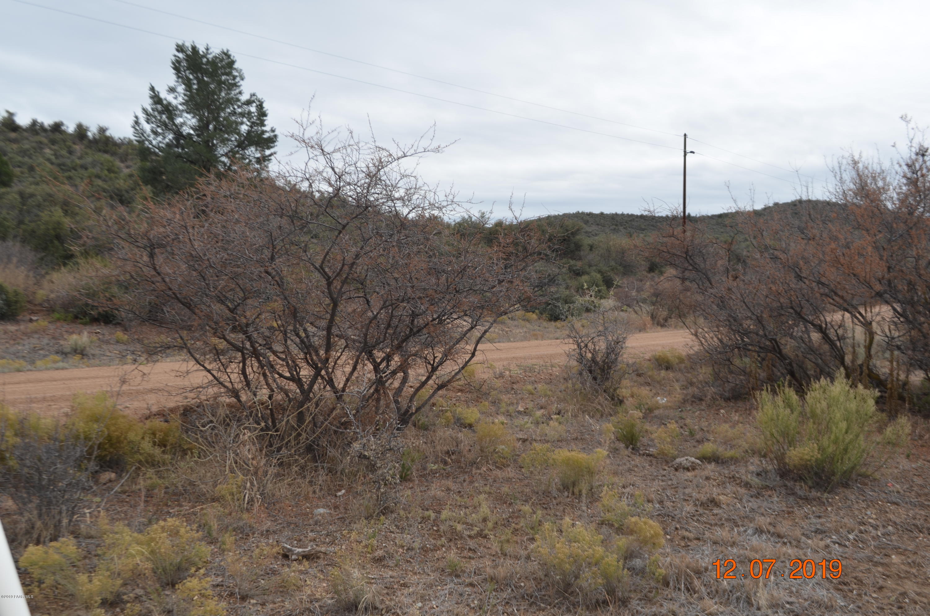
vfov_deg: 34.1
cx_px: 465
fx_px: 1005
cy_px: 308
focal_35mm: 39
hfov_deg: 49.6
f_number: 6.3
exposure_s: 1/200
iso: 100
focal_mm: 26
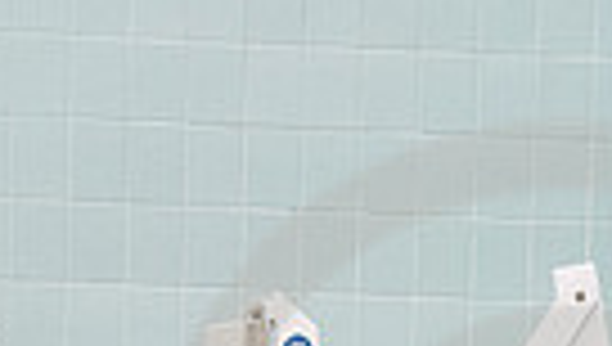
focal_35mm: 232
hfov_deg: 9.2
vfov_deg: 5.2
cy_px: 717
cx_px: 522
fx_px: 3771
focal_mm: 52
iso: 5000
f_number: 5.6
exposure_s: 1/320
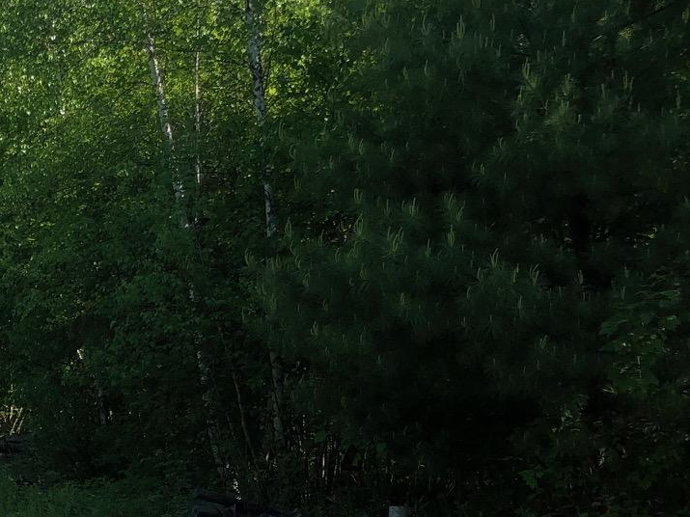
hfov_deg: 22.5
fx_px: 1574
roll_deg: +0.0
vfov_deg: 18.5
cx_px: -169
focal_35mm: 79
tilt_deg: -1.8
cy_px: 413
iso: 20
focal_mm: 3.99
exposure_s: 1/774
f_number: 1.8
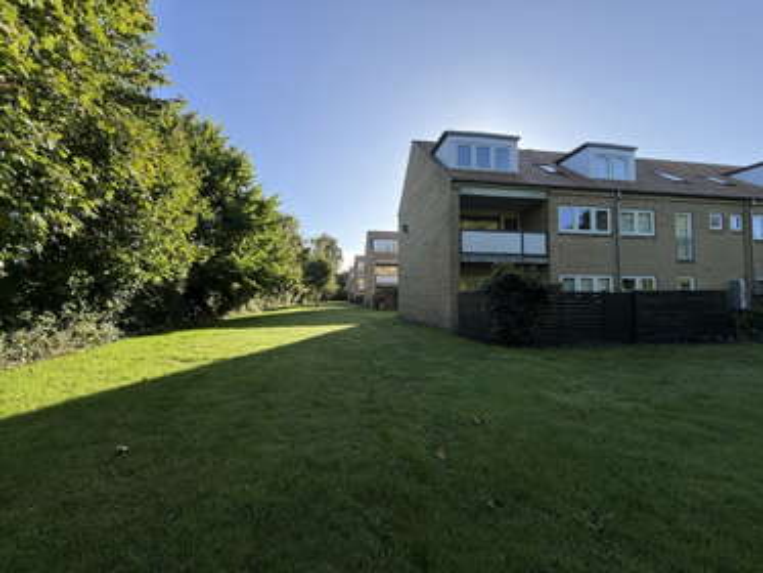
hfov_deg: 102.0
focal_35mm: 14
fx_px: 309
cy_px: 286
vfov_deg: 85.7
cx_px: 382
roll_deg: +0.2
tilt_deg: +2.6
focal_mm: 2.22
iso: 40
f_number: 2.2
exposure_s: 1/694
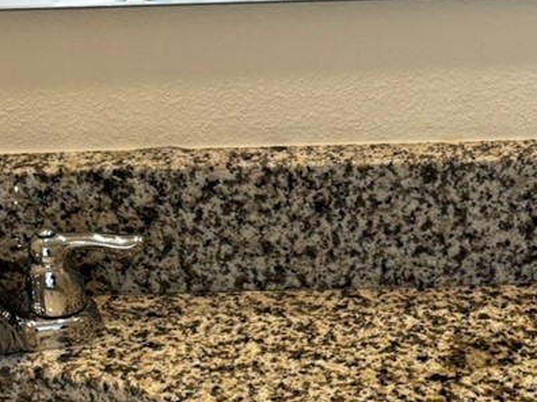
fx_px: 1629
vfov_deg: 13.3
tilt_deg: -40.4
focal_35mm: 105
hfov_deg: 18.4
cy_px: 609
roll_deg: -0.3
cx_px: 475
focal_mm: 5.96
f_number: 1.6
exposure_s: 1/120
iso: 64
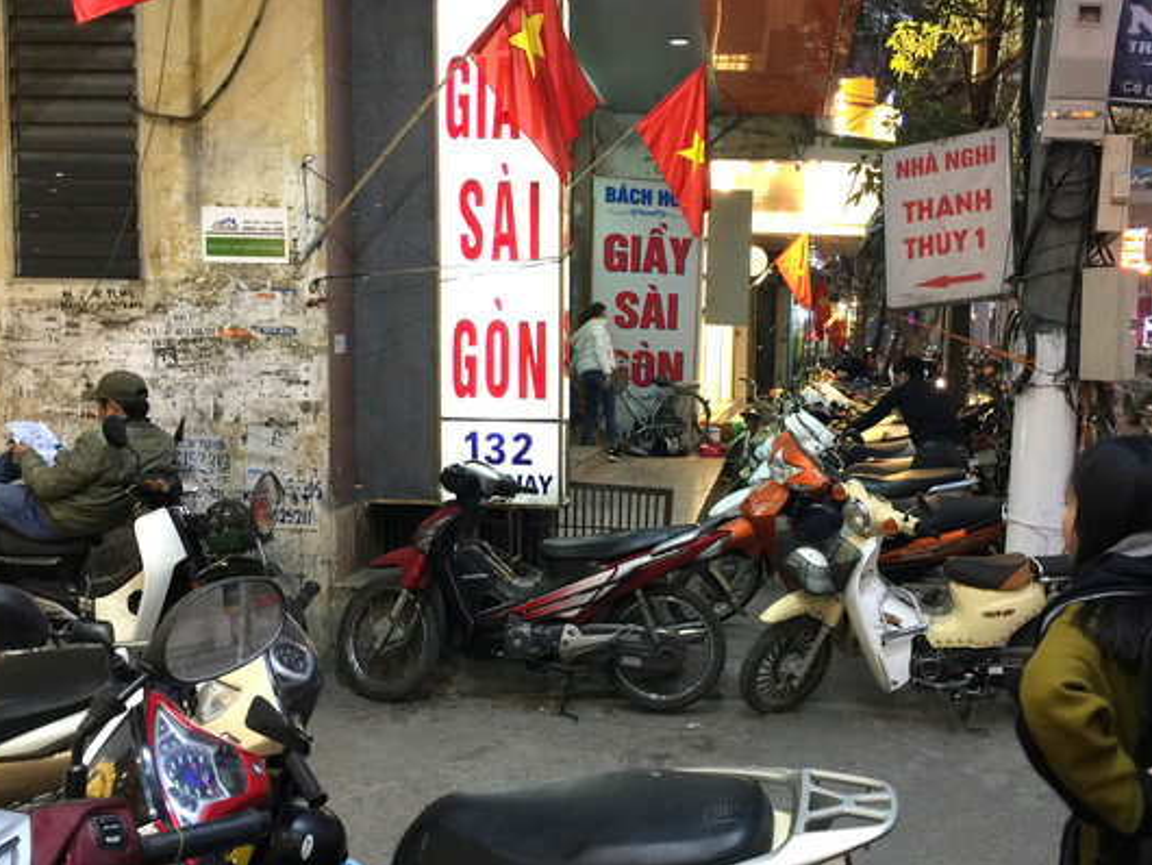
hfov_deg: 52.4
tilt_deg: -4.9
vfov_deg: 40.7
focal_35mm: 35
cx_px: 665
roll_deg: -3.1
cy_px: 450
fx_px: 1165
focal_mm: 4.15
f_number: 2.2
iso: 50
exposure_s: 1/17
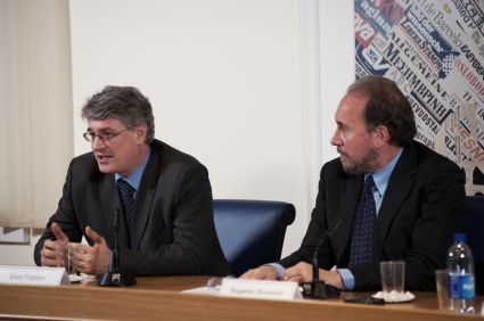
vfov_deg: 8.8
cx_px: 242
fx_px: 2081
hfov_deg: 13.3
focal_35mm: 155
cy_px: 160
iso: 800
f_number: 4
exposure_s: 1/100
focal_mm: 155
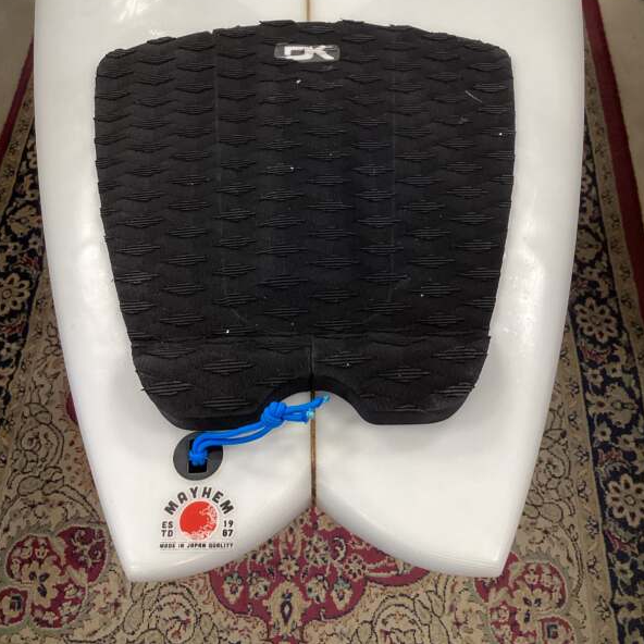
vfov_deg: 44.4
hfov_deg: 44.9
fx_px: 779
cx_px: 321
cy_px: 228
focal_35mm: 37
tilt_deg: -57.3
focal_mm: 3.3
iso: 50
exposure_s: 1/50
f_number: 2.4
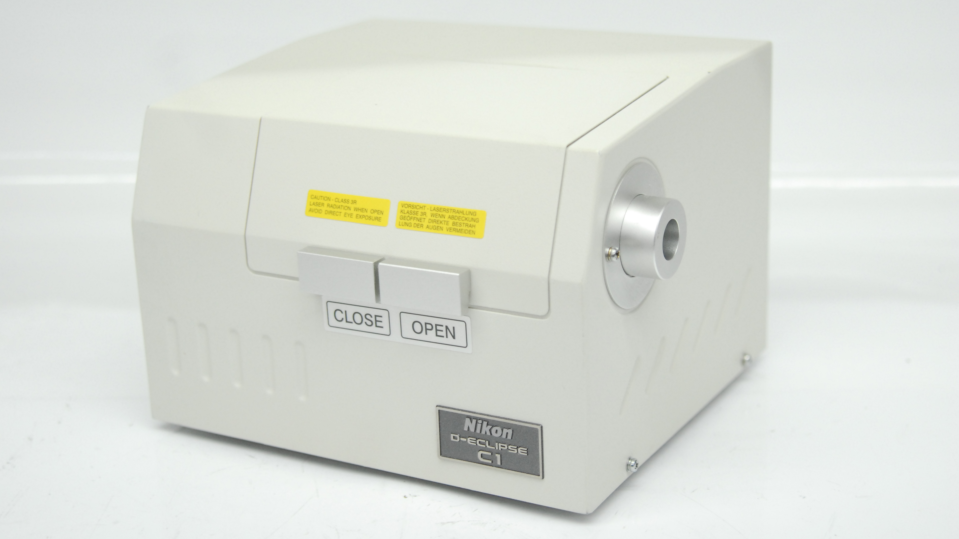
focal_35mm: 63
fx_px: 1602
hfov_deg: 33.3
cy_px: 248
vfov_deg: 19.1
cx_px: 479
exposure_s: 1/160
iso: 800
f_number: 3.3
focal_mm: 40
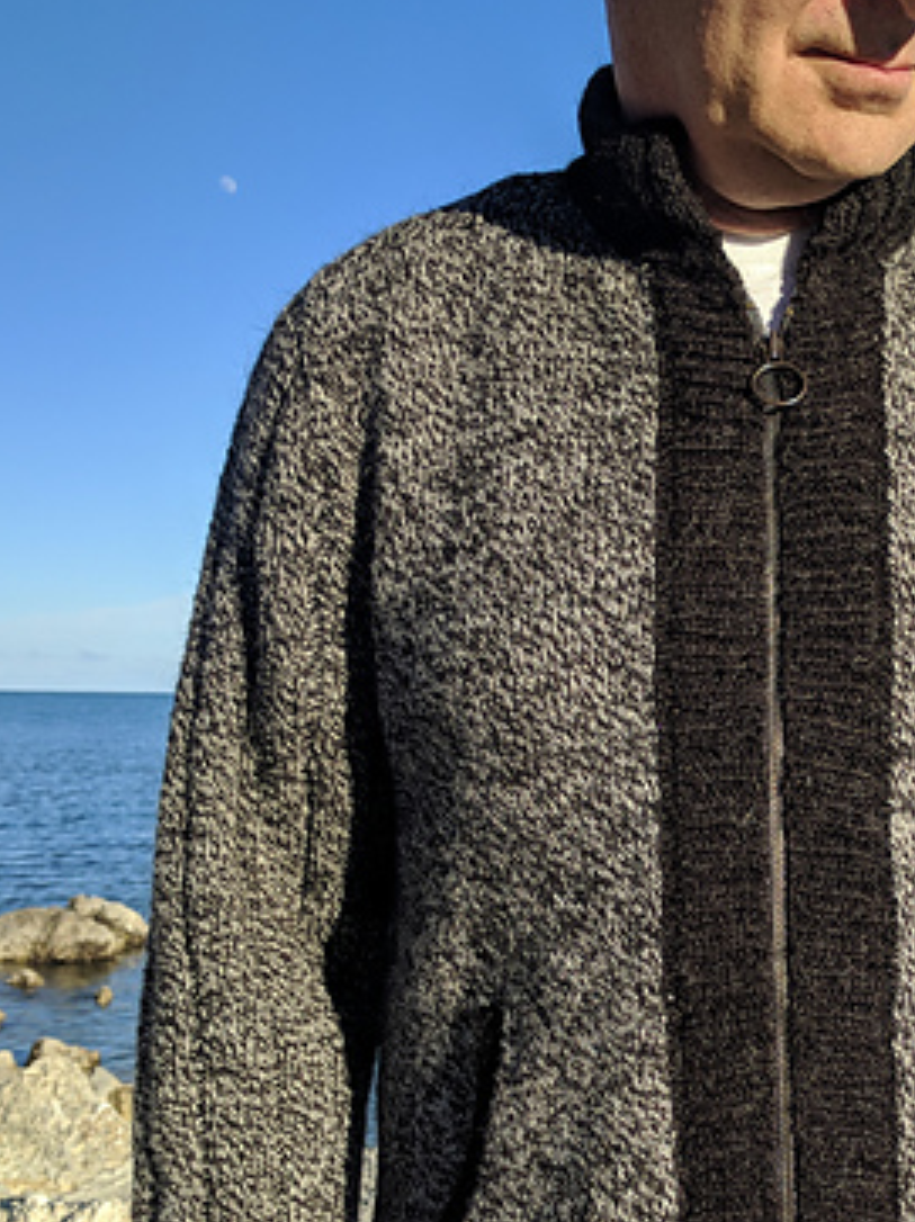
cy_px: 878
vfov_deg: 40.4
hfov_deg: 30.6
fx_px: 1623
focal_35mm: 46
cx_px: 746
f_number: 2
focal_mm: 4.67
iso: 61
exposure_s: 1/1946
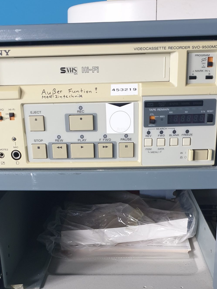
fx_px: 418
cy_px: 228
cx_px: 105
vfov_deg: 37.0
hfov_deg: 29.1
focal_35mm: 50
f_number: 1.5
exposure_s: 1/50
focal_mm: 4.3
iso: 200
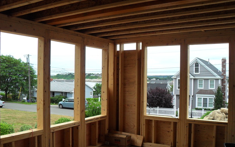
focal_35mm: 38
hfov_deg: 51.5
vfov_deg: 33.5
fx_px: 243
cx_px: 117
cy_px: 84
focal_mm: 6.2
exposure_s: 1/500
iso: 100
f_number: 2.8
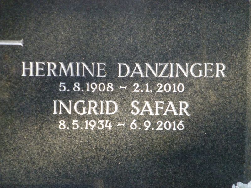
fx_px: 1805
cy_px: 94
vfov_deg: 6.0
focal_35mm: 249
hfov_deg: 8.0
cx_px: 126
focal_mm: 44.4
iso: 800
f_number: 5.7
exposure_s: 1/320
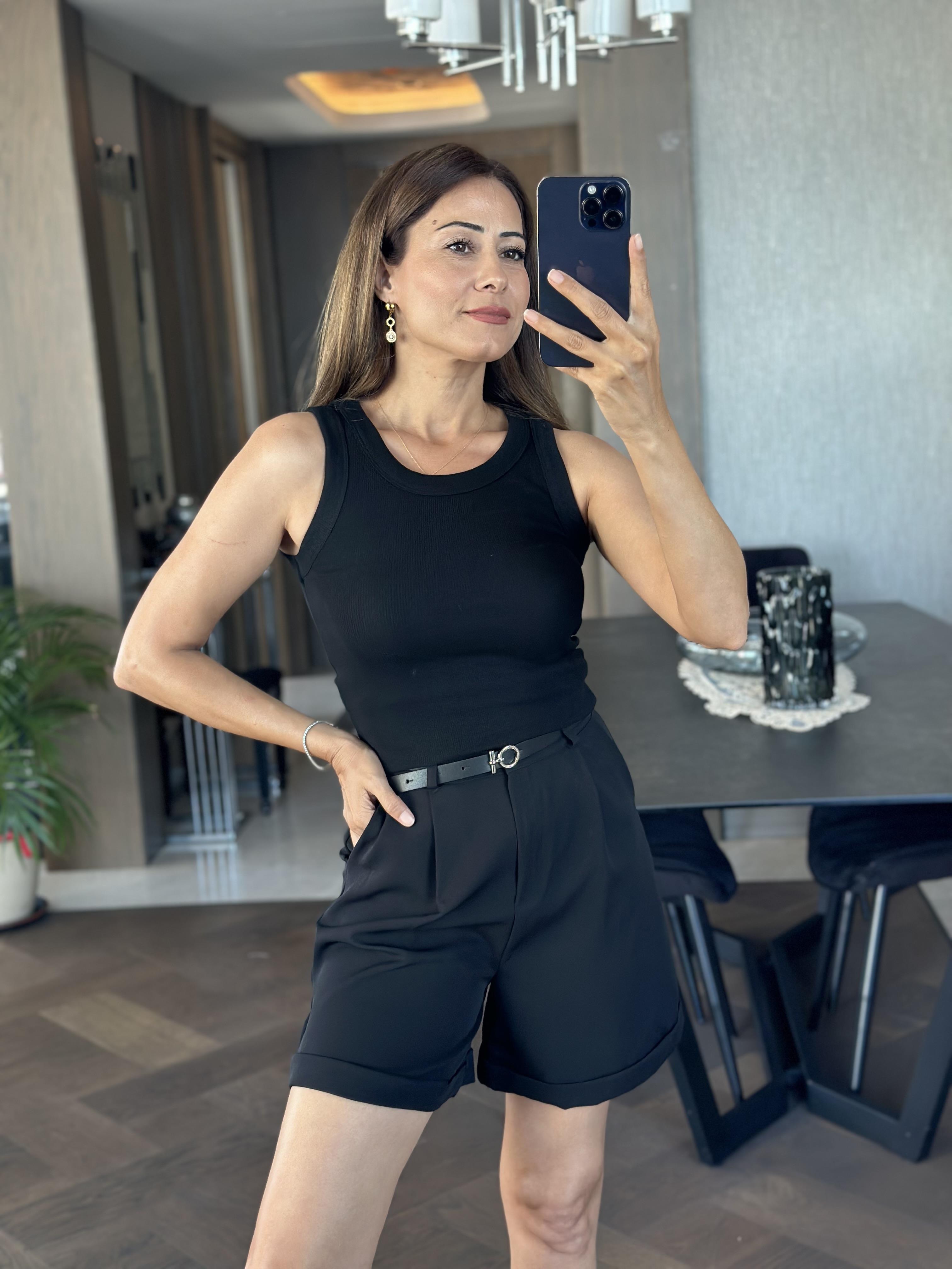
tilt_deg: -17.2
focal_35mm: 48
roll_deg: +3.9
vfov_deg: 39.7
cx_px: 476
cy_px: 634
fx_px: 1760
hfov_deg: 30.3
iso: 125
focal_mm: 6.86
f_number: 1.78
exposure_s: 1/89
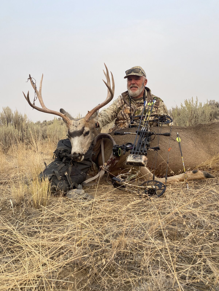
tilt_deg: -3.1
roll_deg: +0.1
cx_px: 110
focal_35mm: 26
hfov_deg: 53.1
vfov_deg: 67.3
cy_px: 146
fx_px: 219
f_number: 1.8
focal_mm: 4.25
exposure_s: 1/884
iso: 32
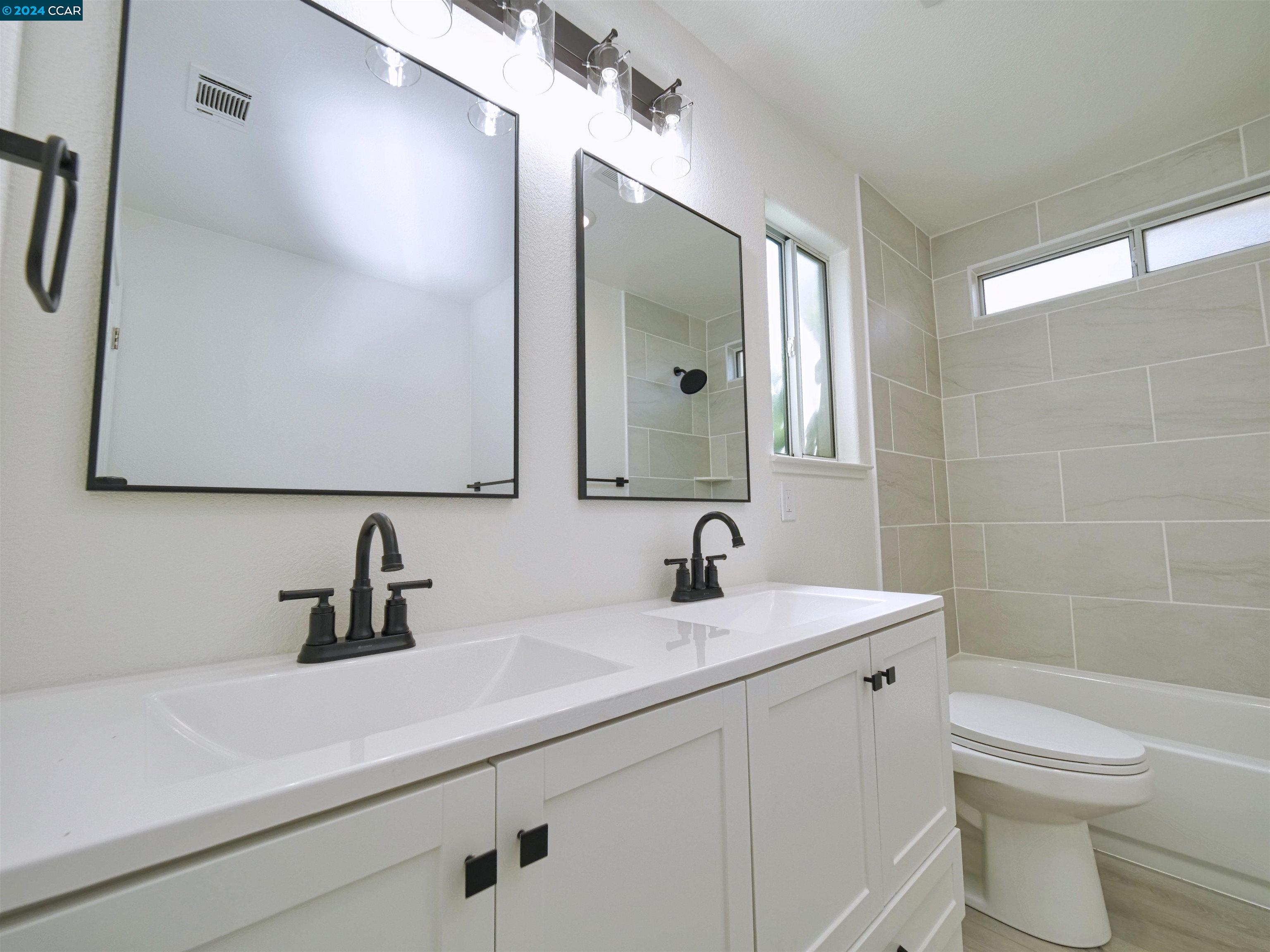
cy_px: 476
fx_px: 514
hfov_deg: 102.1
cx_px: 635
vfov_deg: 85.7
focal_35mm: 14
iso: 800
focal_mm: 7
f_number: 4.5
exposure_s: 1/160
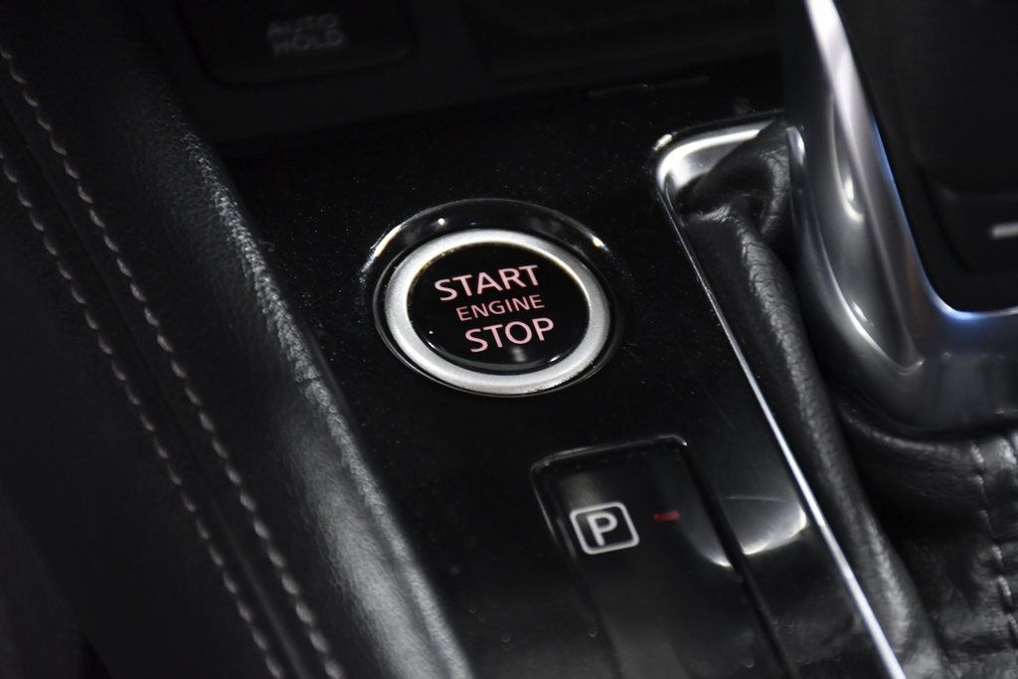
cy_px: 340
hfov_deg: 9.8
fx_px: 5939
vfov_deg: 6.5
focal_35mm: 210
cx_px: 509
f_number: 5.6
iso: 2500
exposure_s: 1/60
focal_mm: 140
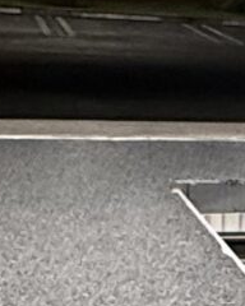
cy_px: 138
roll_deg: -3.6
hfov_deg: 9.1
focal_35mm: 146
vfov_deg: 13.2
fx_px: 1323
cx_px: 655
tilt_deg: -5.8
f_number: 2.2
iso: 320
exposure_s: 1/60
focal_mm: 2.22
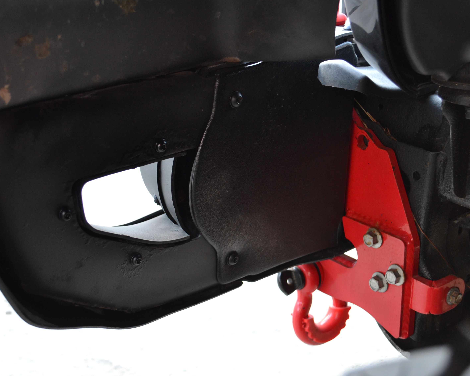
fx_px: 690
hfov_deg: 37.6
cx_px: 247
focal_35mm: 50
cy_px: 186
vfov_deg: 30.5
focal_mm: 29
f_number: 4.5
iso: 500
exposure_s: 1/60
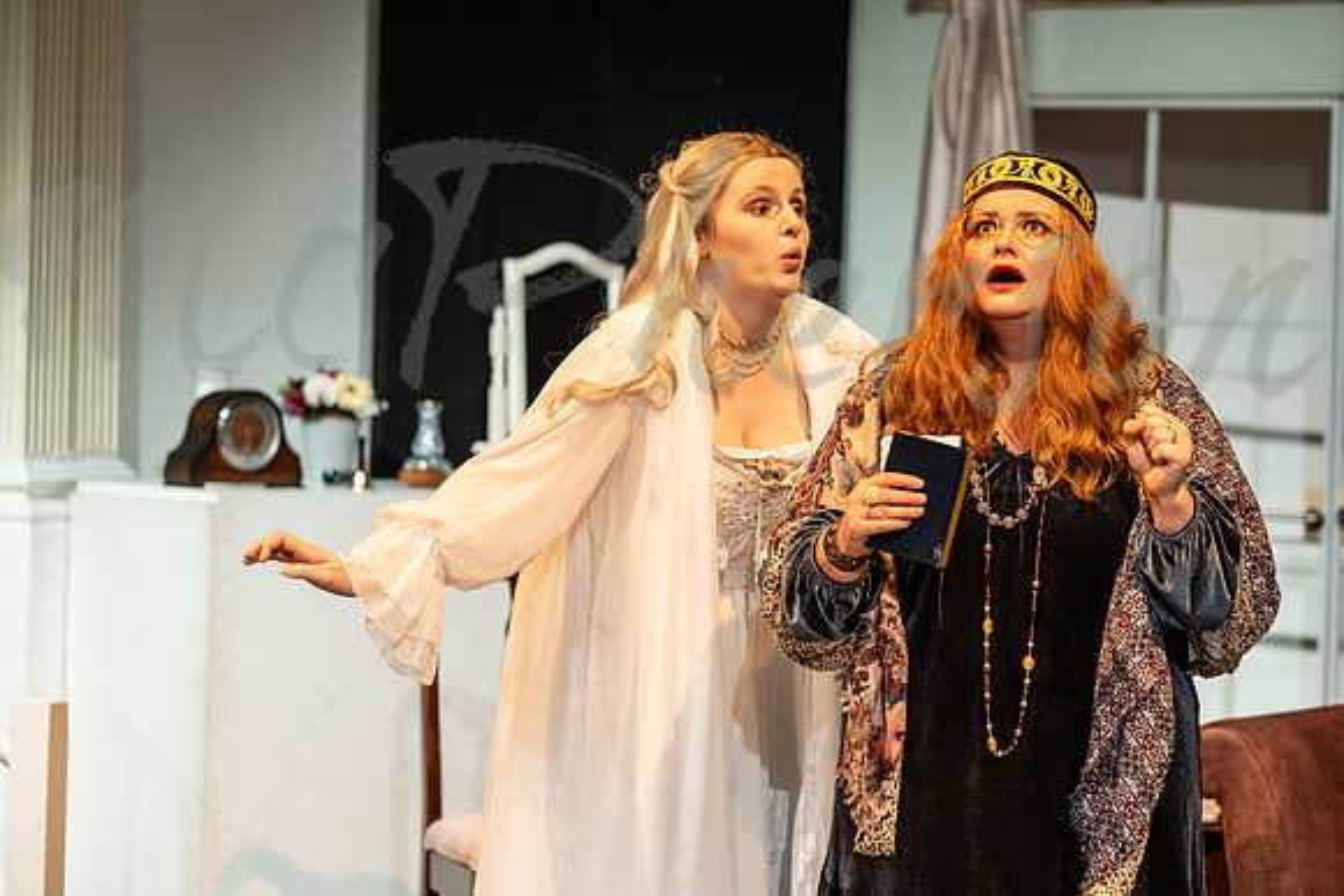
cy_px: 398
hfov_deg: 21.8
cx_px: 672
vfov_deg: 14.6
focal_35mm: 93
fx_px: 3488
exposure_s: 1/250
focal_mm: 56
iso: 1250
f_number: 2
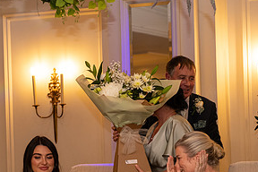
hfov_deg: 14.5
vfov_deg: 9.7
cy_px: 155
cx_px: 161
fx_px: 1010
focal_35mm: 141
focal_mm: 70
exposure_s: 1/160
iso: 800
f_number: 3.5
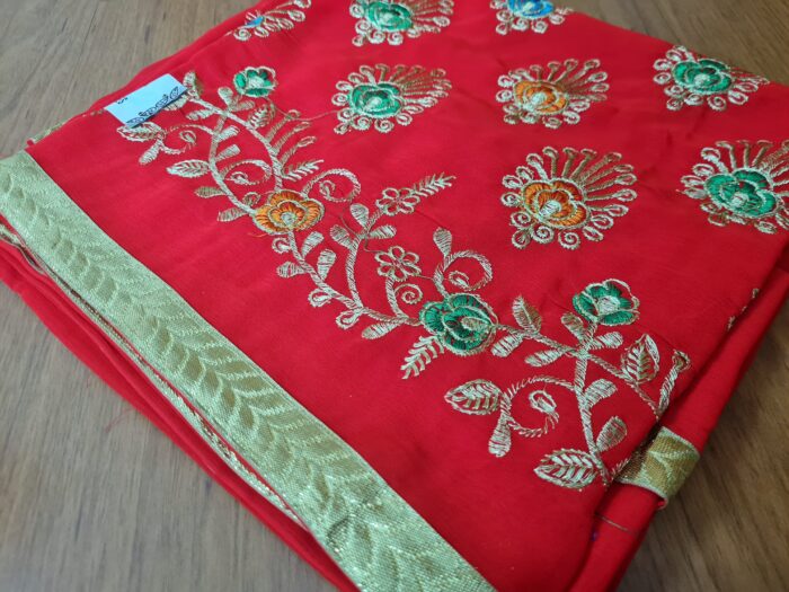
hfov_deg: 67.3
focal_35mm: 26
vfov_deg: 53.1
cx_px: 394
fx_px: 593
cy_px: 296
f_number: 1.8
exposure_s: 1/60
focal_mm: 5.4
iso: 200
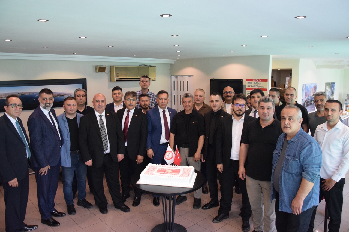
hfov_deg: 67.4
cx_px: 174
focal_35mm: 27
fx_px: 262
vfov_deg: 47.9
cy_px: 116
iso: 2500
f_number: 5
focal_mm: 18
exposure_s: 1/60
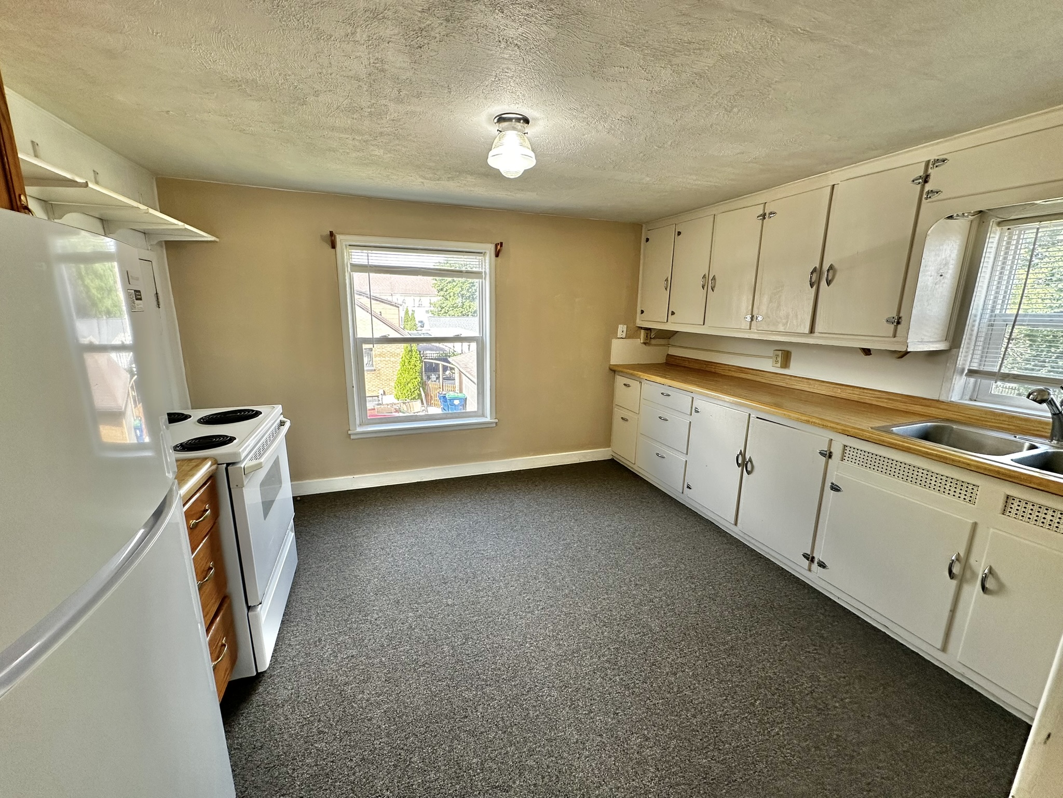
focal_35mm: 14
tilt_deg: -11.7
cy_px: 399
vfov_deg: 85.7
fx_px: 430
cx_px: 532
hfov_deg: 102.1
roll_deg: -1.1
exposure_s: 1/99
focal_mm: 2.22
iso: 100
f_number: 2.2
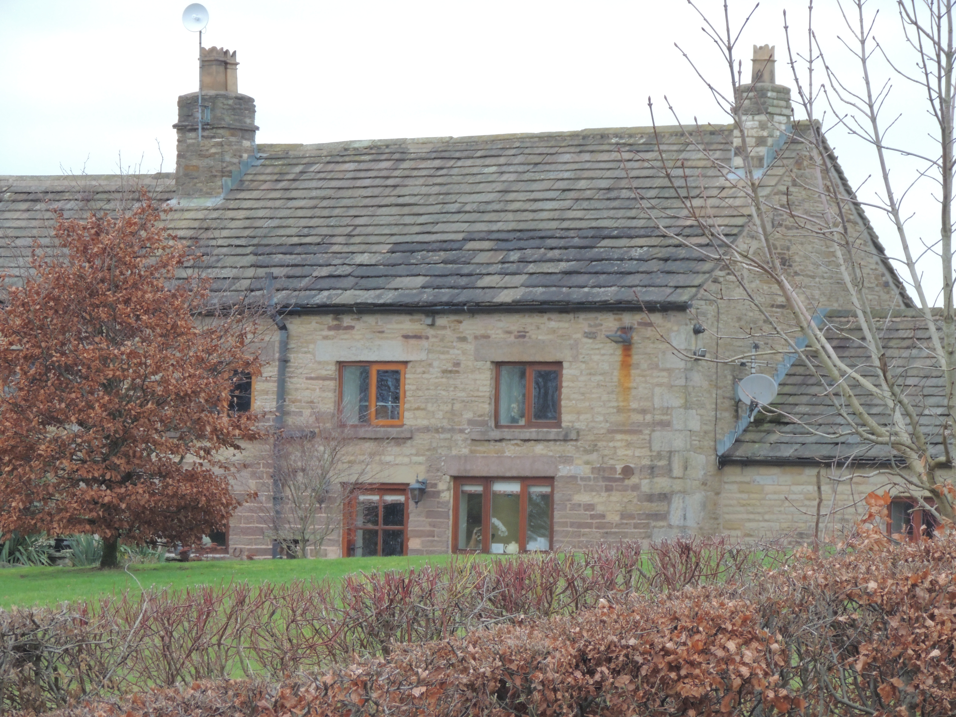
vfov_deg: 5.0
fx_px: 8285
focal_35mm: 300
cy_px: 358
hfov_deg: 6.6
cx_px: 478
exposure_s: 1/60
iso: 400
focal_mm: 53.5
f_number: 4.8
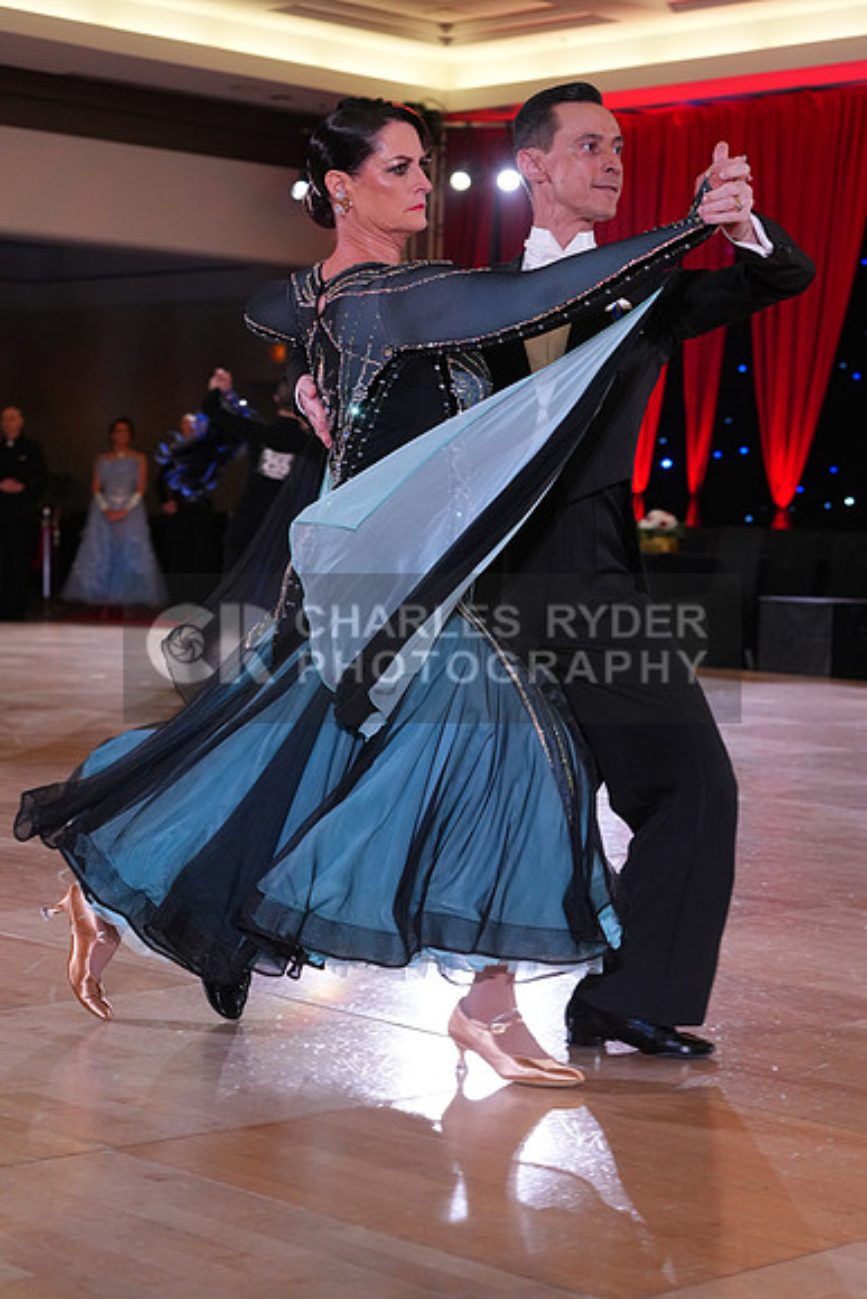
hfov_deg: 19.5
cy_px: 650
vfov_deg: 28.8
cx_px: 434
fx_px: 2527
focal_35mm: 70
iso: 2500
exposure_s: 1/250
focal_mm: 70
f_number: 5
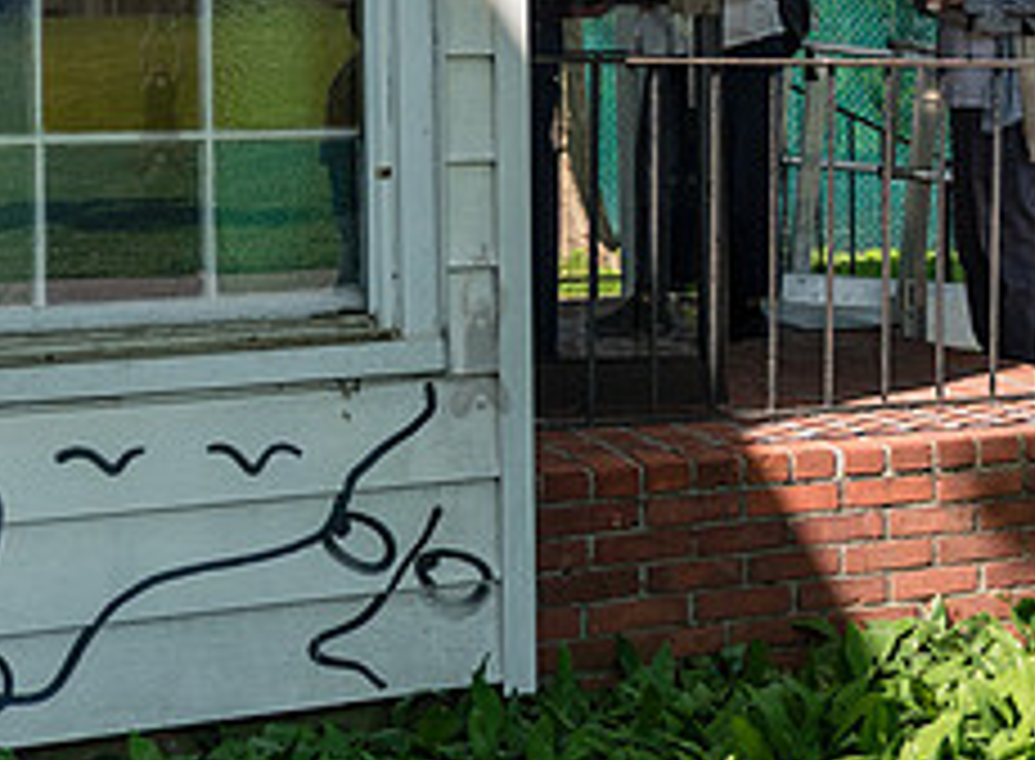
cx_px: 1449
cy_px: 113
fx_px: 2642
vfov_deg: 16.2
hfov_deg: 19.8
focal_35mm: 89
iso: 400
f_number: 3.2
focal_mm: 29
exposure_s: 1/2500
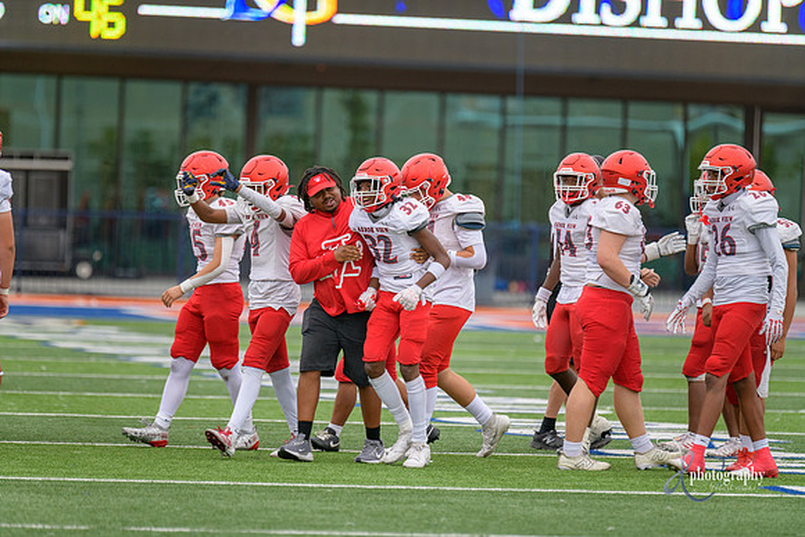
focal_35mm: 300
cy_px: 268
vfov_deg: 4.6
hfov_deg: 6.9
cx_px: 402
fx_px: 6710
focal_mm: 300
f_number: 2.8
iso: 280
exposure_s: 1/500
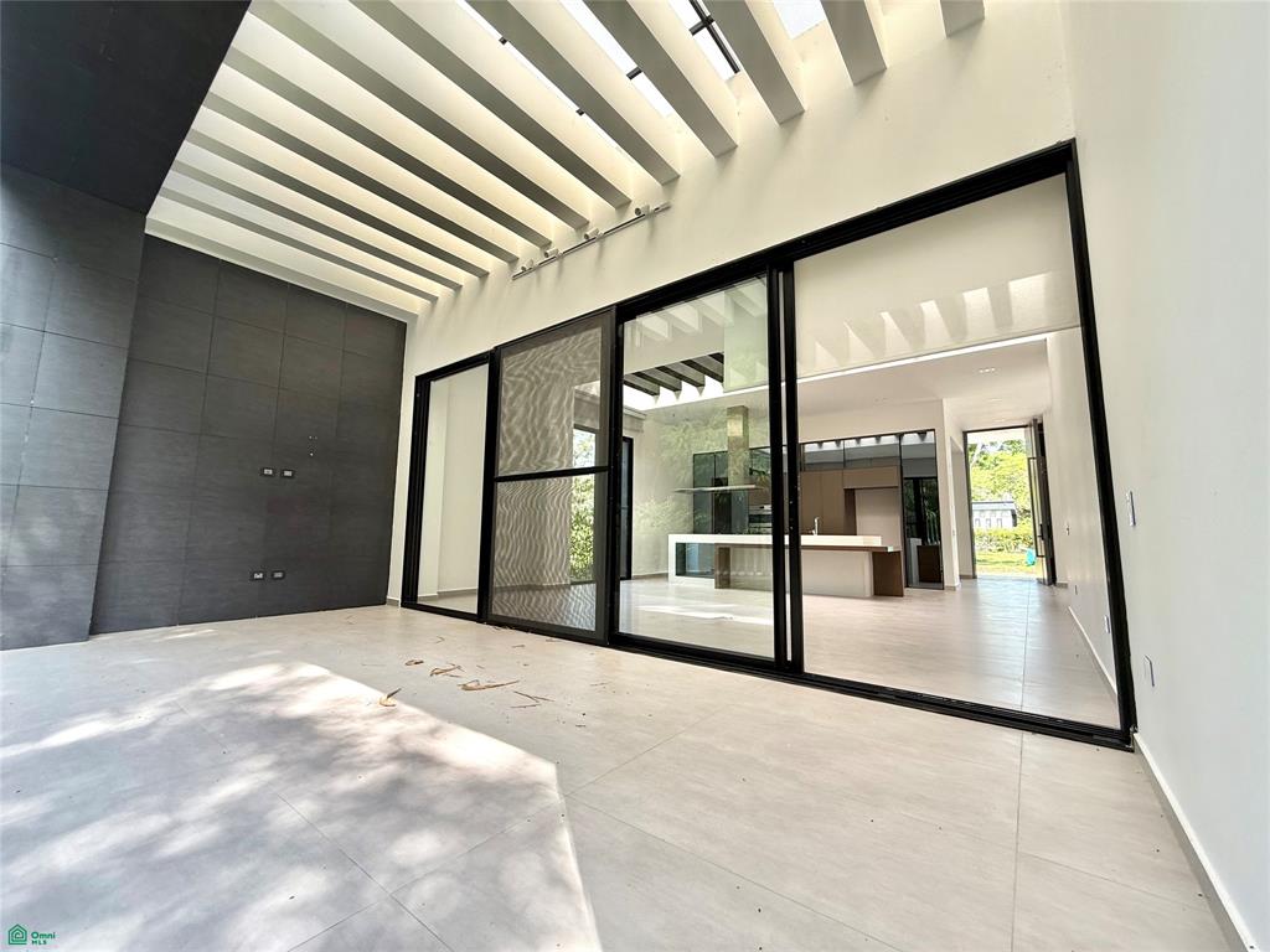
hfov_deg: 102.1
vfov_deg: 85.7
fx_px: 514
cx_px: 635
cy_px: 476
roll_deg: -0.4
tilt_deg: +6.7
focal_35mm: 14
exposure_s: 1/131
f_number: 2.2
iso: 64
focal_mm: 2.22
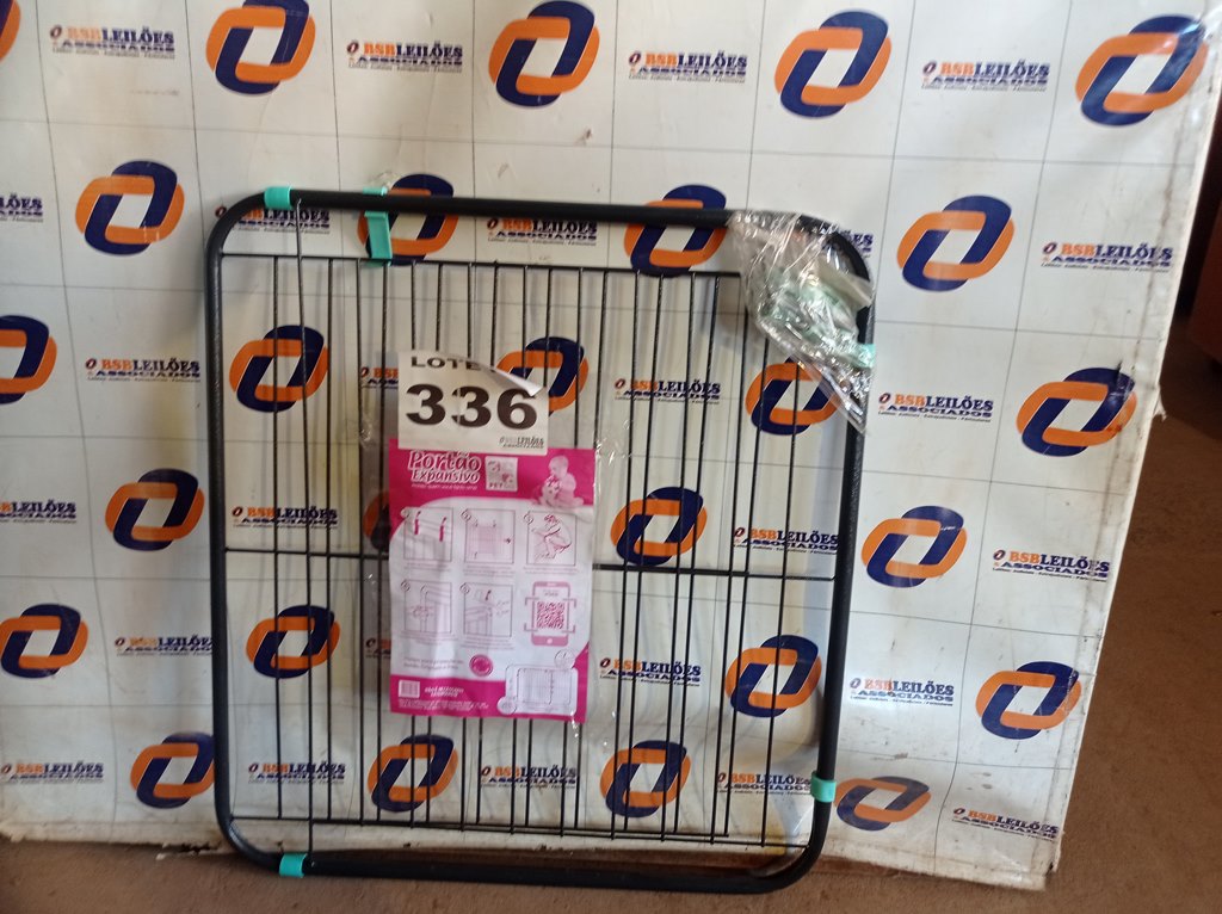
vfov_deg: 49.7
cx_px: 611
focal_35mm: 28
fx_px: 988
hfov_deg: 63.5
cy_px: 457
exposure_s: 1/30
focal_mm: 4.7
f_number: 1.79
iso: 194
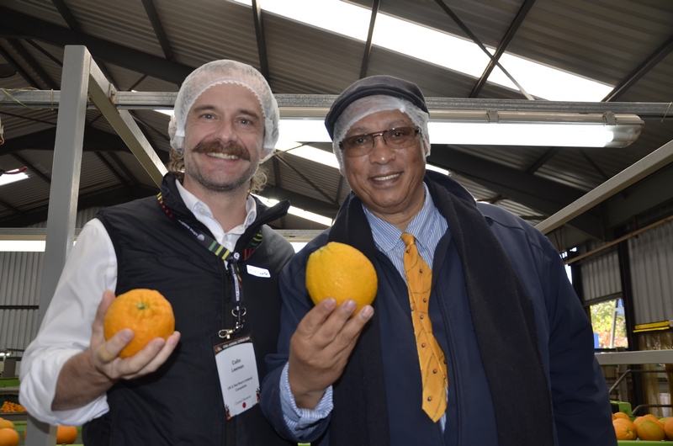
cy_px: 223
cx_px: 336
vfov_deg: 41.5
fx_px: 588
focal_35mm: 32
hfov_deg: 59.6
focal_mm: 21
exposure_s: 1/125
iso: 200
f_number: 3.8
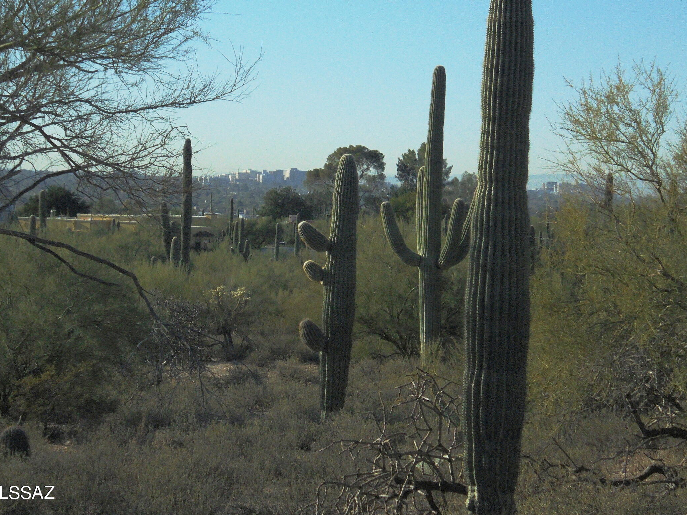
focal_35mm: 118
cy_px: 198
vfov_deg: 12.5
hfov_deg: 16.7
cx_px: 355
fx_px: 2342
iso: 250
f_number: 14.8
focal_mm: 16.9
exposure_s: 1/250
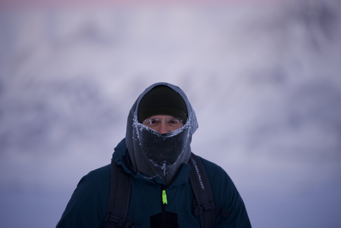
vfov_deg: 6.9
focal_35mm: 198
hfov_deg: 10.4
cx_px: 170
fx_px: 1875
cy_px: 114
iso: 500
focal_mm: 198
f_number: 2.8
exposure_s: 1/250
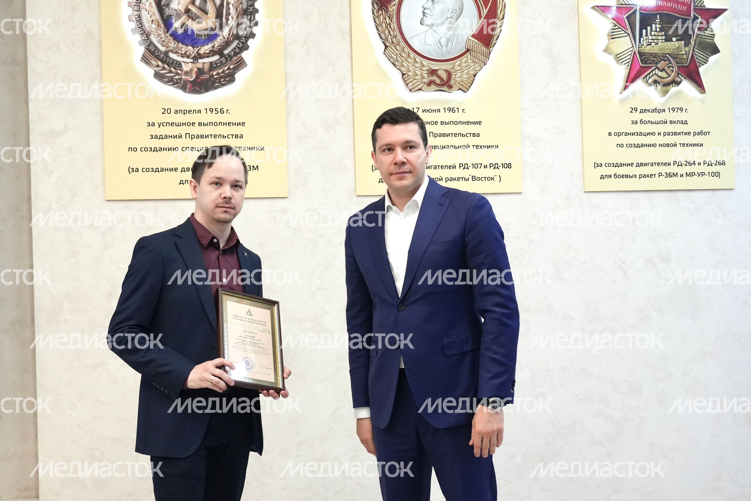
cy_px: 250
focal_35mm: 45
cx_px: 376
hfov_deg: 43.6
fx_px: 939
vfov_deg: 29.9
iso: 3200
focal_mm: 30
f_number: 5.6
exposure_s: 1/160
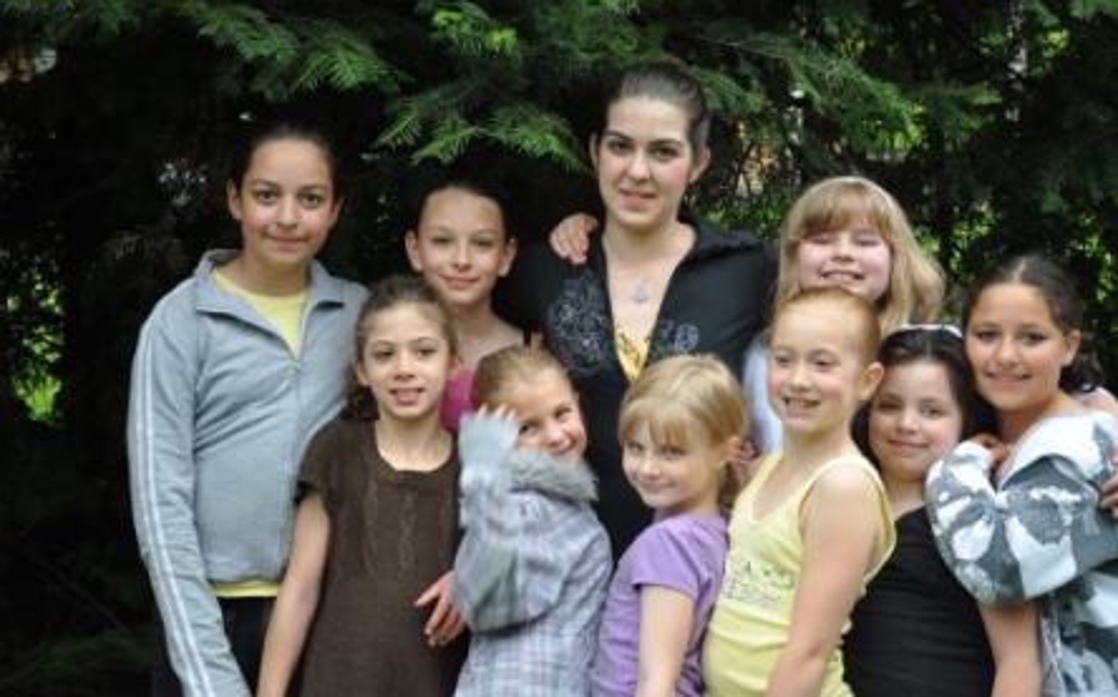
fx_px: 2254
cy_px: 352
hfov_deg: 27.9
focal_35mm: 74
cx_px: 559
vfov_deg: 17.6
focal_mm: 48
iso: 450
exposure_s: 1/60
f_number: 5.3
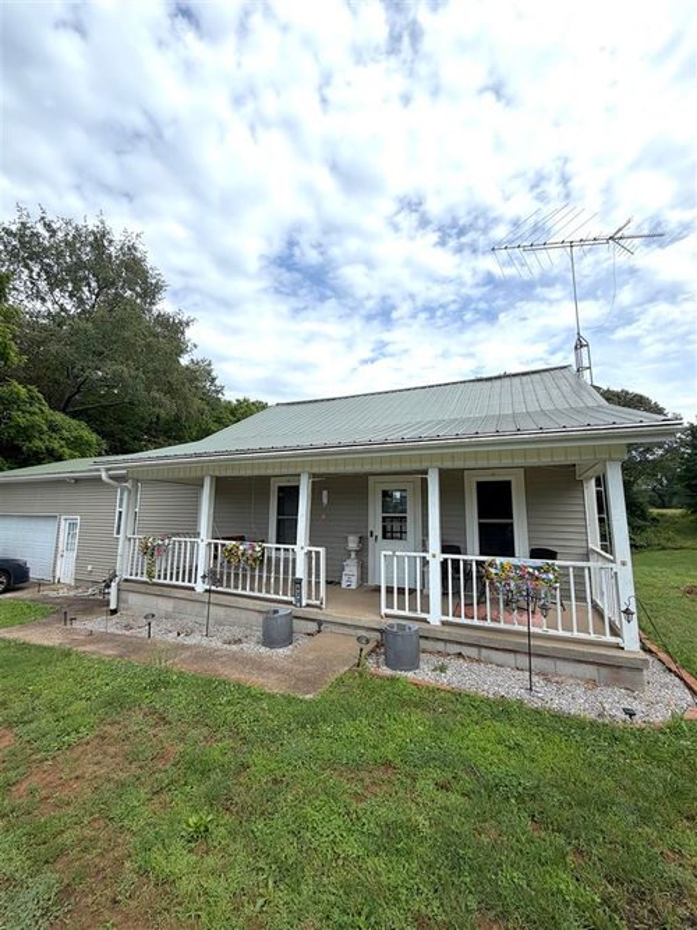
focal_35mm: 14
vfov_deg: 102.1
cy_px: 465
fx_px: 376
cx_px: 348
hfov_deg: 85.7
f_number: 2.2
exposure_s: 1/1339
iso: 20
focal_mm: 2.22
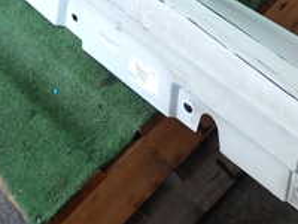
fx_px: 981
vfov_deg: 13.0
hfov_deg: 17.1
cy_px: 60
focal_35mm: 114
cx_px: 244
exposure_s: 1/125
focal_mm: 6.83
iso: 125
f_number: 2.7
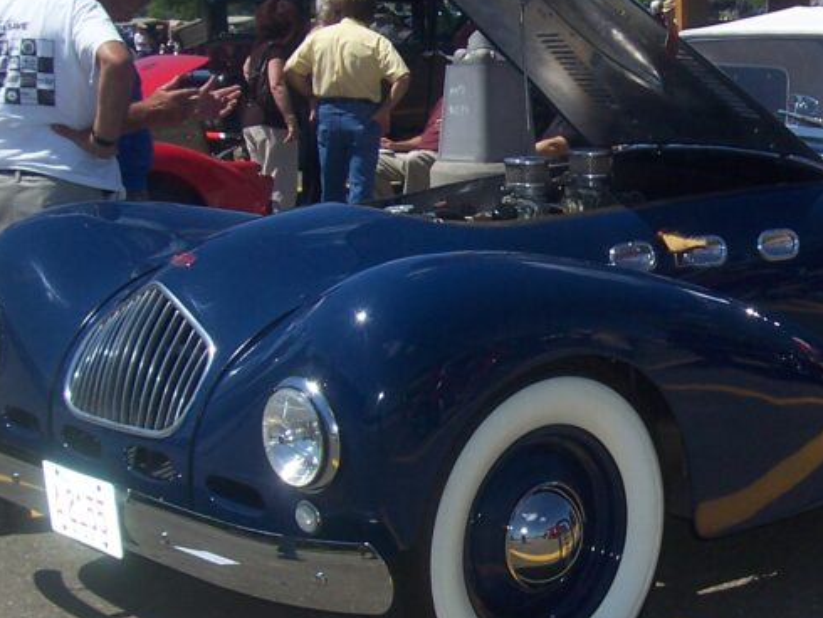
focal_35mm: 71
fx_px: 1689
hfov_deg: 26.6
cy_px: 311
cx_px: 719
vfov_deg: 20.7
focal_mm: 5.6
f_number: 5.6
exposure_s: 1/750
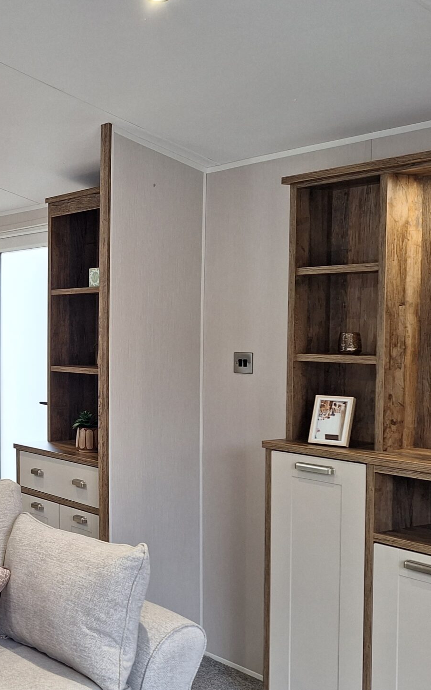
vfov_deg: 46.2
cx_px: -143
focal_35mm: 43
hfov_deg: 25.4
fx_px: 808
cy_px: 369
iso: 100
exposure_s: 1/50
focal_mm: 5.54
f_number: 1.8
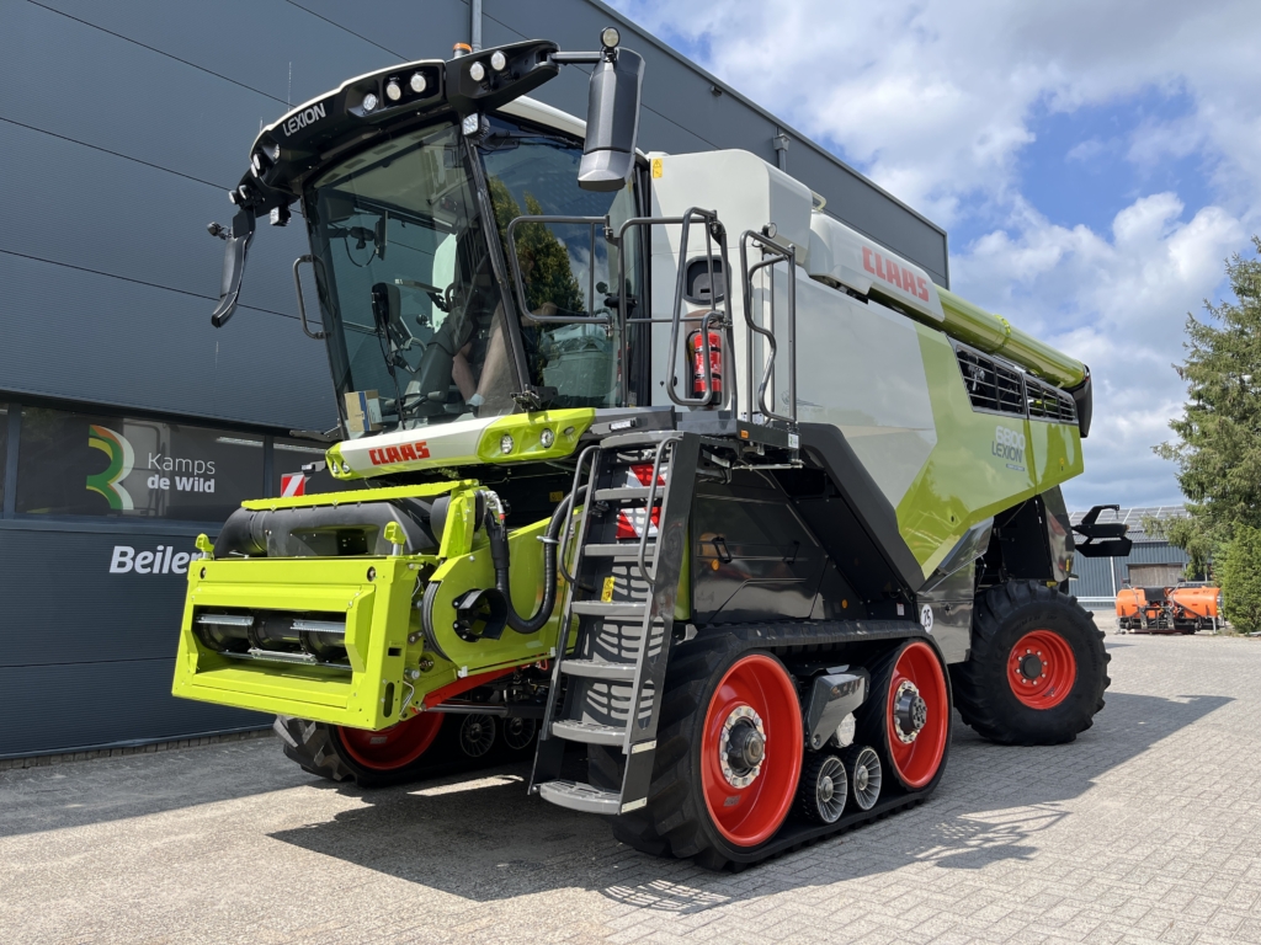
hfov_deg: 67.3
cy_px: 472
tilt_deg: +8.3
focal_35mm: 26
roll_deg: +0.9
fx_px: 947
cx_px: 630
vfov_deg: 53.1
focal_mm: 5.1
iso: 50
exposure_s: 1/1776
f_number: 1.6
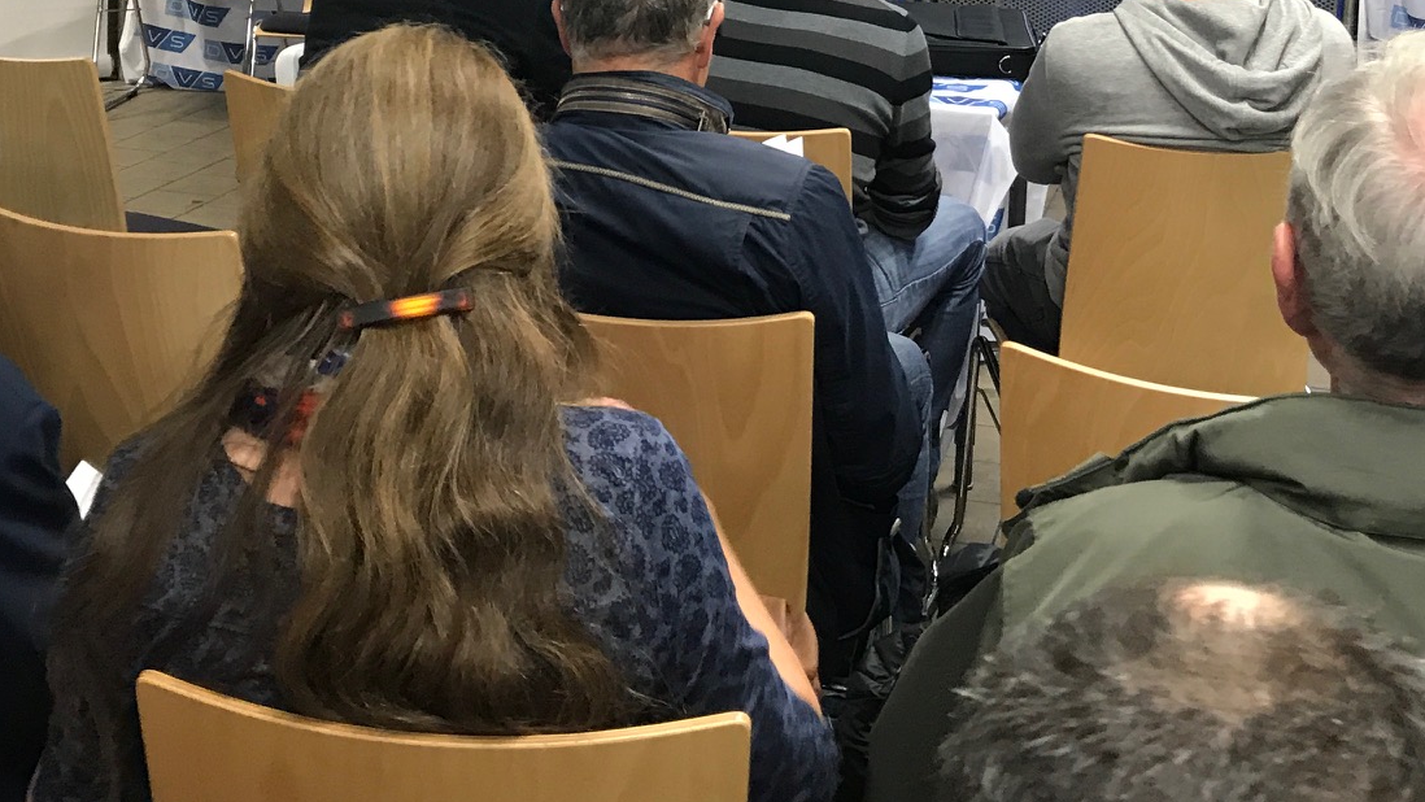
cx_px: 742
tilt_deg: -6.5
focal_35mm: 56
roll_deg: -2.5
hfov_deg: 37.2
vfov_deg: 20.4
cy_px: -92
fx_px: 2116
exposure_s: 1/17
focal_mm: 3.99
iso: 64
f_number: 1.8
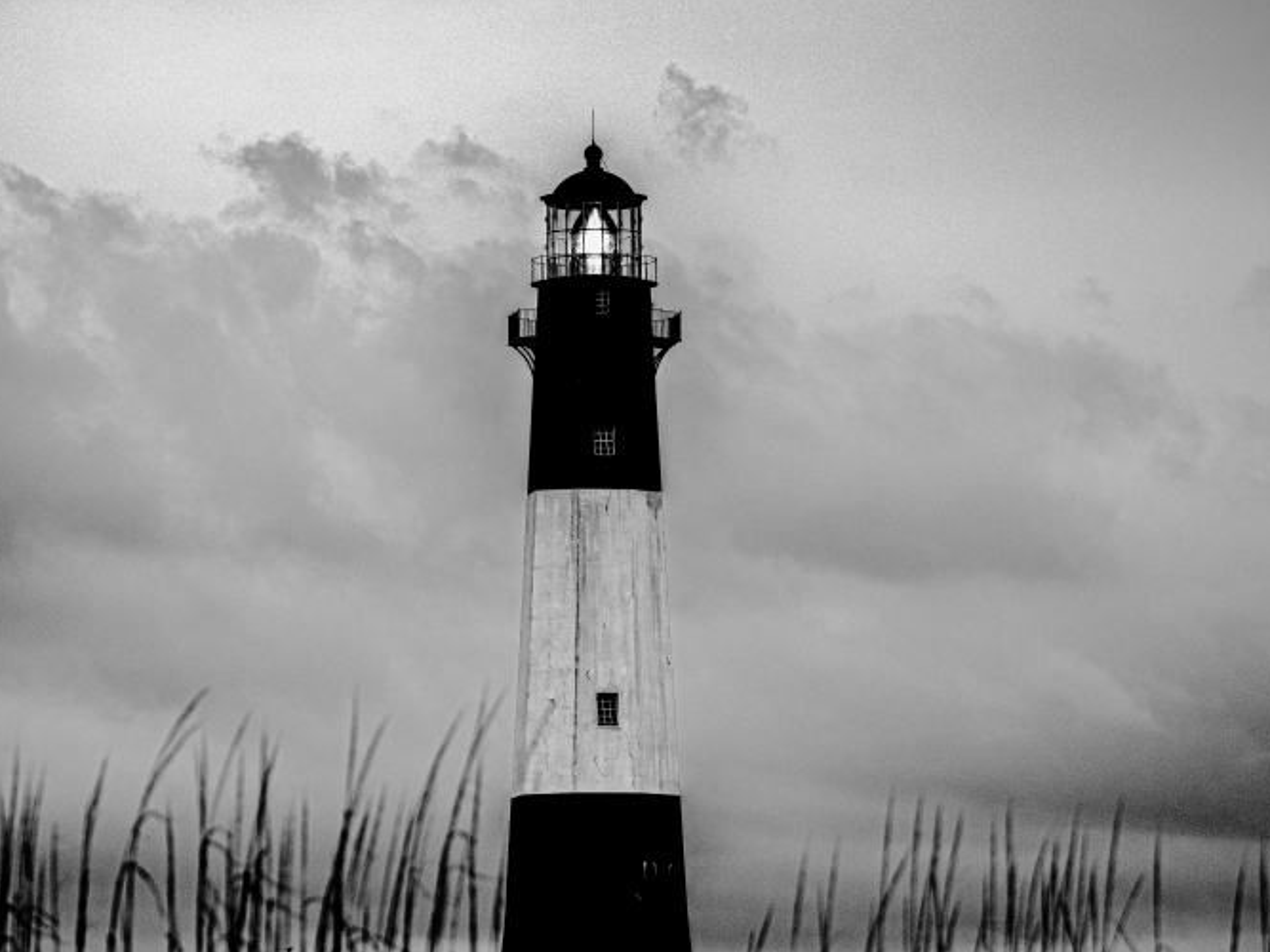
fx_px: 9684
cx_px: 596
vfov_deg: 5.6
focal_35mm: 264
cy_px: 524
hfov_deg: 7.5
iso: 200
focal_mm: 110
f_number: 3.2
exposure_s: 1/400
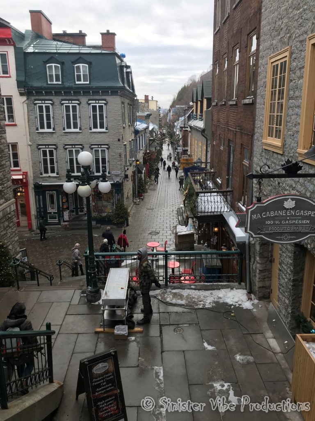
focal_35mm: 28
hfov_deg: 49.7
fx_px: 340
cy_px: 210
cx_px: 158
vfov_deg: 63.4
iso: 20
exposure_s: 1/216
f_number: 1.8
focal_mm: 3.99
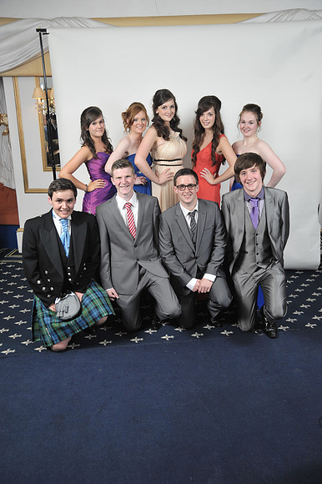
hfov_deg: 41.1
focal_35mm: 32
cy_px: 242
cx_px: 161
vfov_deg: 58.7
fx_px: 430
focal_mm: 32
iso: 1000
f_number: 7.1
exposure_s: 1/160
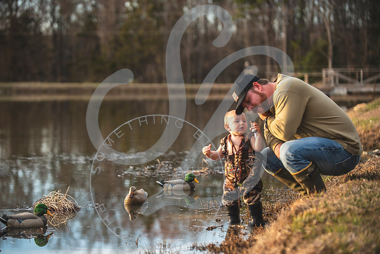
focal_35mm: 103
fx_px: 1087
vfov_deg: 13.3
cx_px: 185
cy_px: 127
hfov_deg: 19.8
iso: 100
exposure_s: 1/400
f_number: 2.8
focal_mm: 98
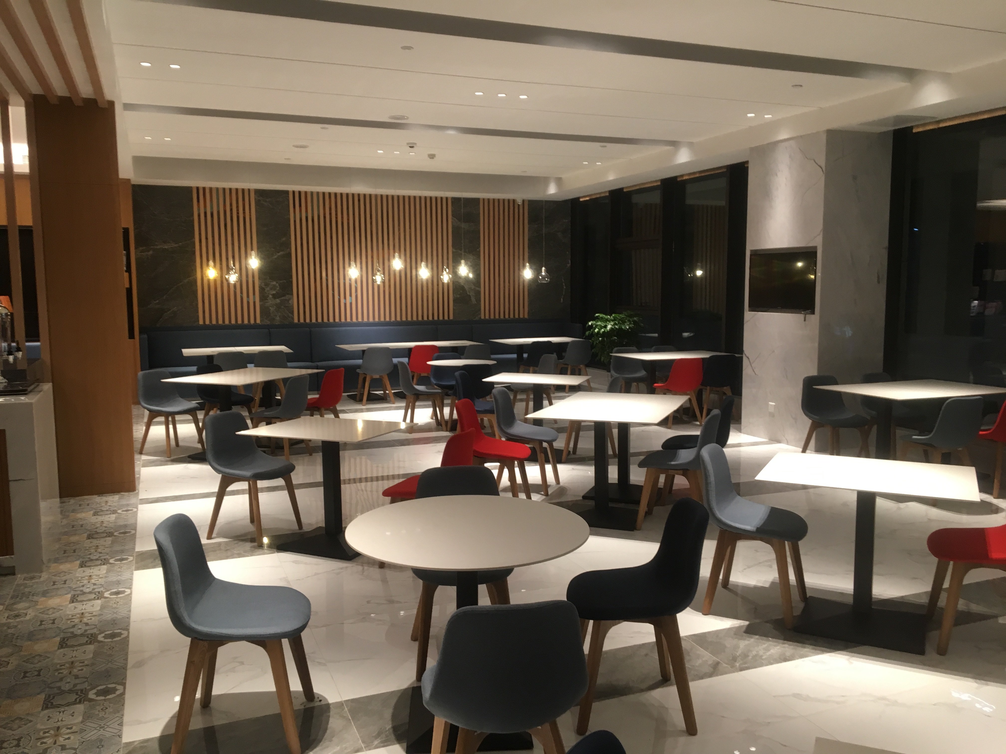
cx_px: 503
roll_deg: +0.3
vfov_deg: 48.2
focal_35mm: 29
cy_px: 377
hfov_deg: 61.7
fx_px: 843
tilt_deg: -6.3
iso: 80
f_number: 2.2
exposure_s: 1/33
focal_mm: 4.15
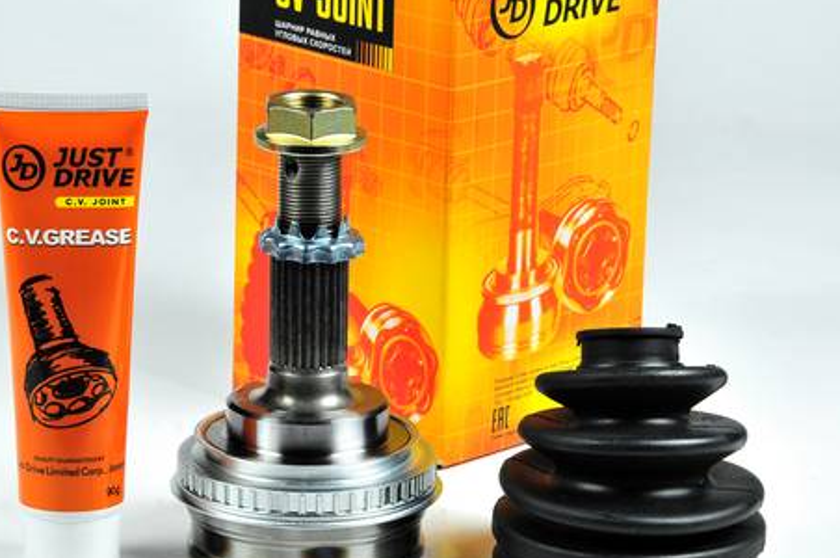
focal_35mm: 186
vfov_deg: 7.4
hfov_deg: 11.1
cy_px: 274
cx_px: 331
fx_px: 4334
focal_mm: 70
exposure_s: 1/125
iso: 200
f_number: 10
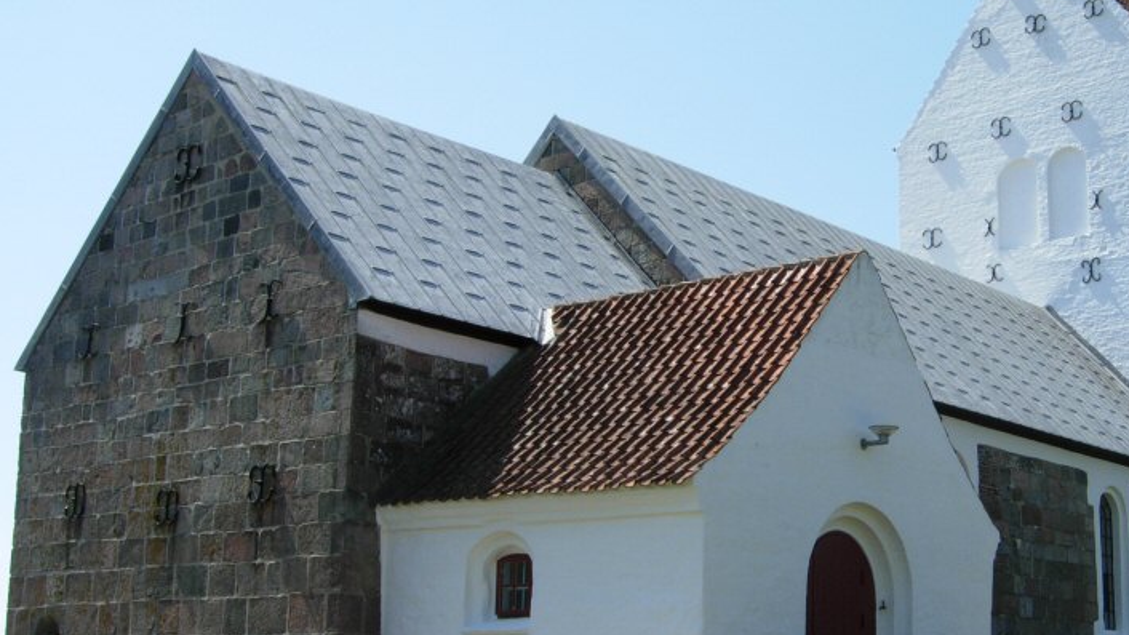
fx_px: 1497
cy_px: 310
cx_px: 705
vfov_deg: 23.9
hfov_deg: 41.0
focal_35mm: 50
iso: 50
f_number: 6.1
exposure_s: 1/264
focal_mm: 7.5
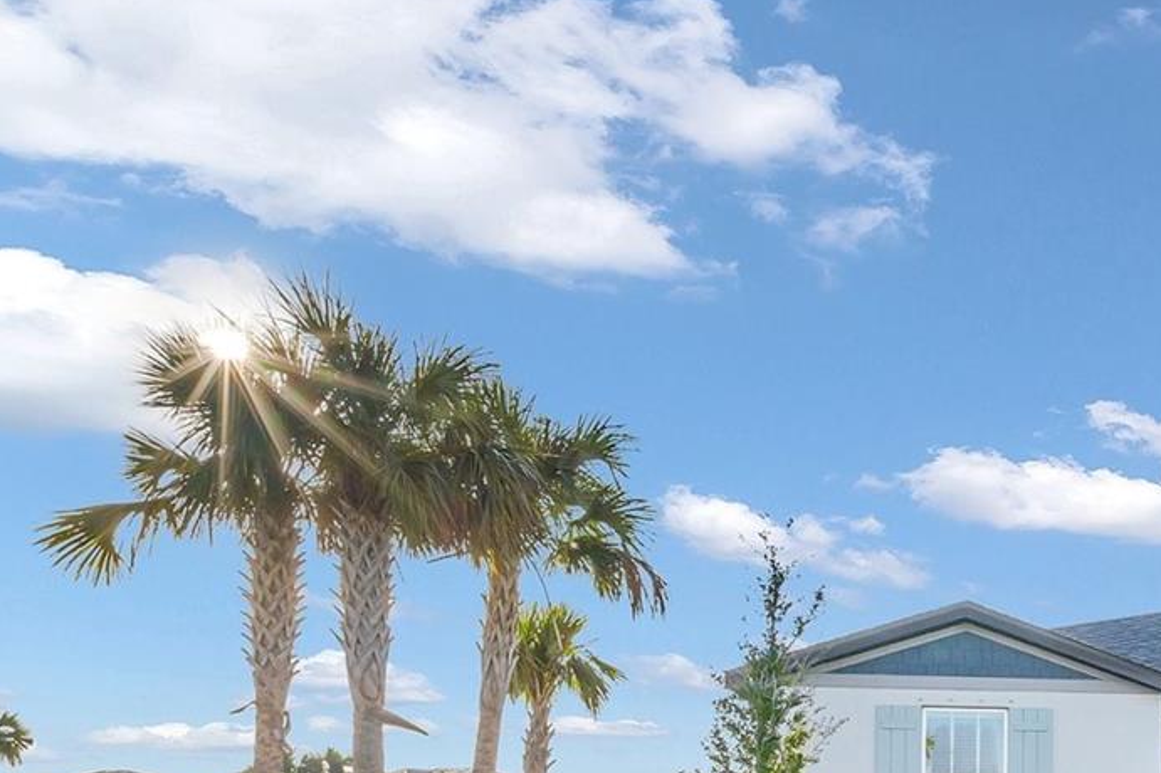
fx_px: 1456
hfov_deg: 36.0
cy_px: 798
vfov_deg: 27.7
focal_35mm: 45
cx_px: 1316
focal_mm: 13
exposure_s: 1/200
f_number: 16
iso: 100
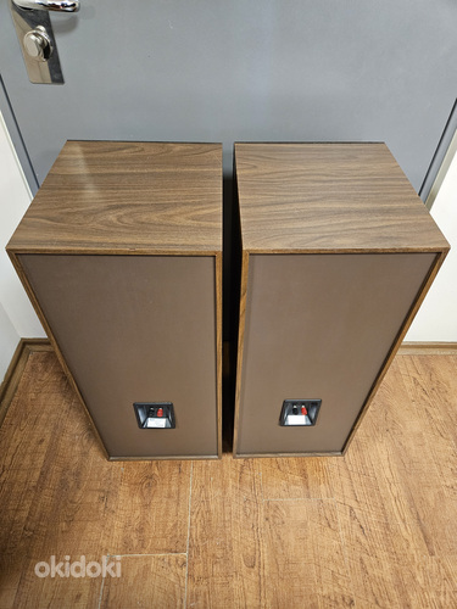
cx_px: 228
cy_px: 304
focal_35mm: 23
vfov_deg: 73.9
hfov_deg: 58.9
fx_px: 405
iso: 800
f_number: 1.8
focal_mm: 5.4
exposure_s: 1/50
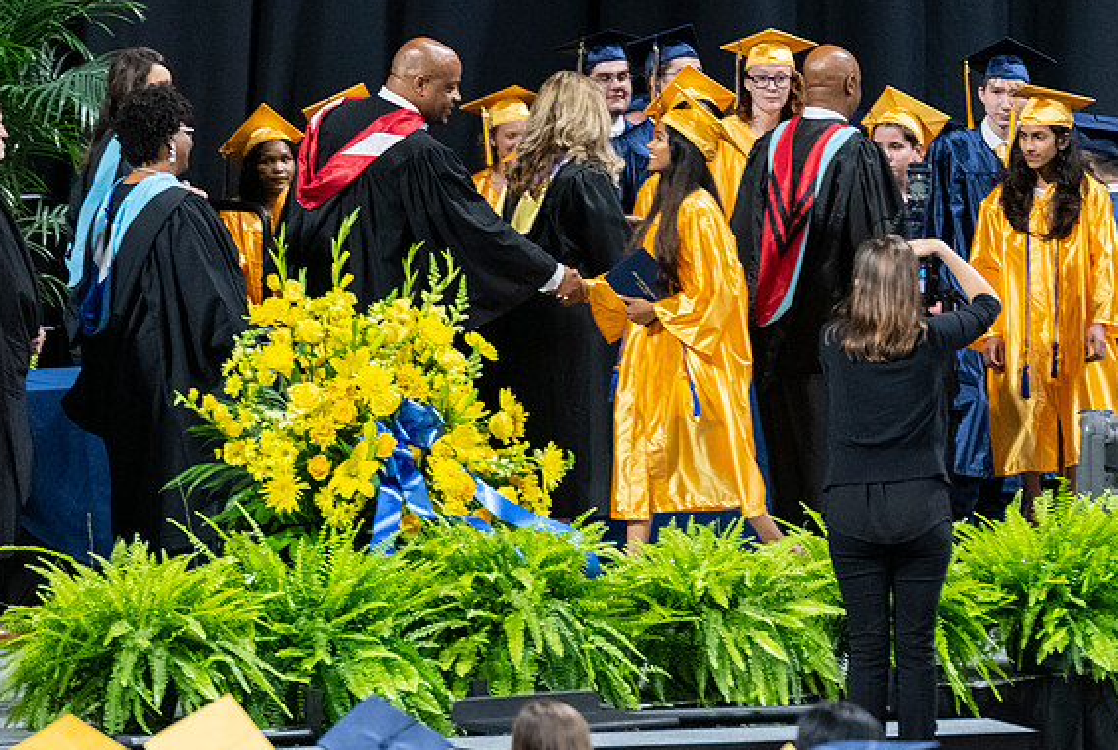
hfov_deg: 5.0
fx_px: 12912
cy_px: 377
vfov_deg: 3.3
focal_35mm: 415
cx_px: 725
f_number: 4
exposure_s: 1/200
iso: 2000
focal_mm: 200
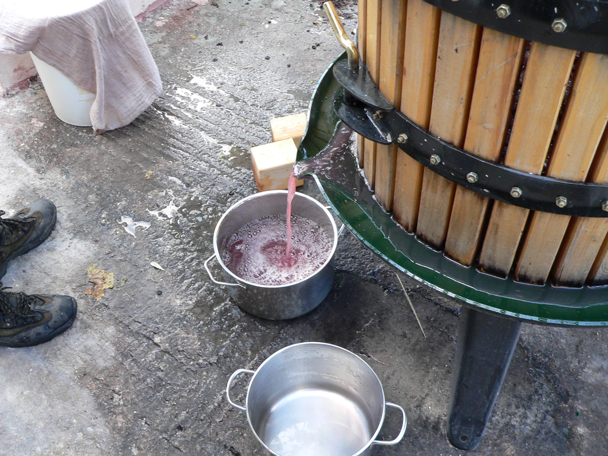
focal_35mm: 36
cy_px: 228
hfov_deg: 51.4
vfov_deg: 39.7
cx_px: 304
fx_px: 632
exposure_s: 1/60
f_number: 2.8
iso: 150
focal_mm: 6
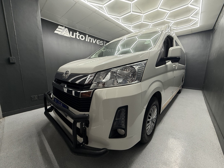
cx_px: 112
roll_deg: -0.9
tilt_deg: -8.8
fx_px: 91
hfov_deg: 102.1
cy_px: 84
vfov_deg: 85.7
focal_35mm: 14
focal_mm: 2.22
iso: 125
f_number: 2.2
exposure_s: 1/99
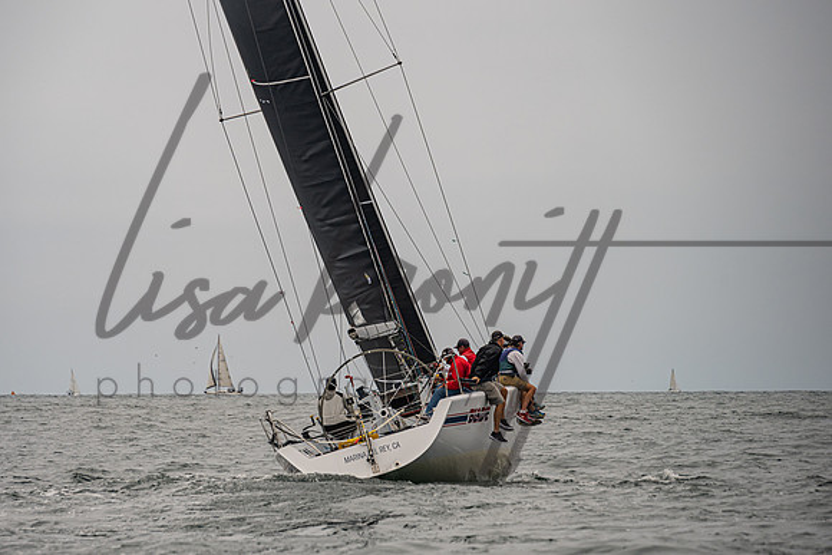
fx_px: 5922
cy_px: 256
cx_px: 322
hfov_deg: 8.0
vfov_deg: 5.4
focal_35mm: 256
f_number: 6.3
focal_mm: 200
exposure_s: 1/1000
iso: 250
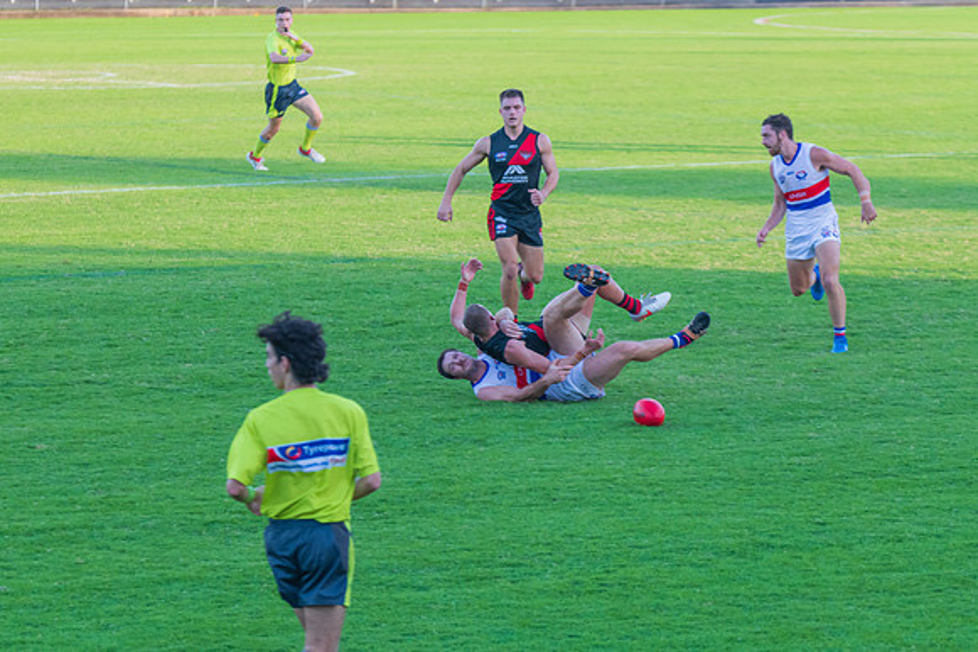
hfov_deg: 9.6
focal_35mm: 215
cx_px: 453
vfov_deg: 6.4
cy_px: 302
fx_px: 5834
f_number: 5.3
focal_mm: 200
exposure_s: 1/640
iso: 1000
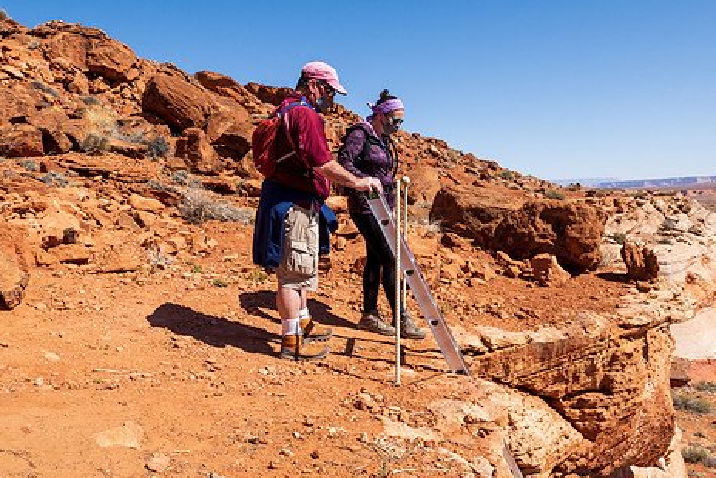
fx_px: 597
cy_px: 217
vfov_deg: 43.6
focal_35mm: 30
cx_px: 321
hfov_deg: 61.8
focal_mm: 24
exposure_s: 1/500
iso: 720
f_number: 16
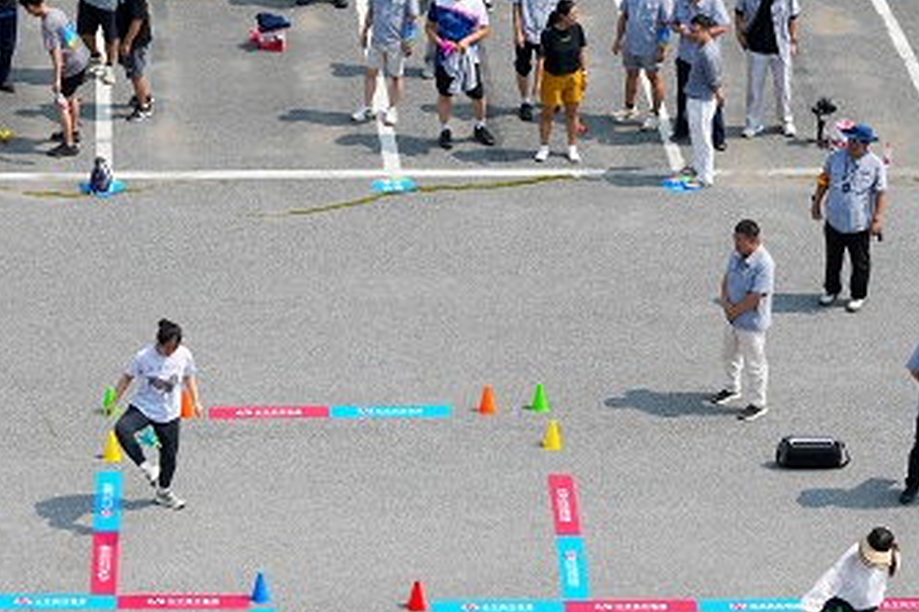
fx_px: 3317
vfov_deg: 10.5
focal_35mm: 130
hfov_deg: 15.8
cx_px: 370
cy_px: 521
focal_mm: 58
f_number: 10
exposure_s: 1/200
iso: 100
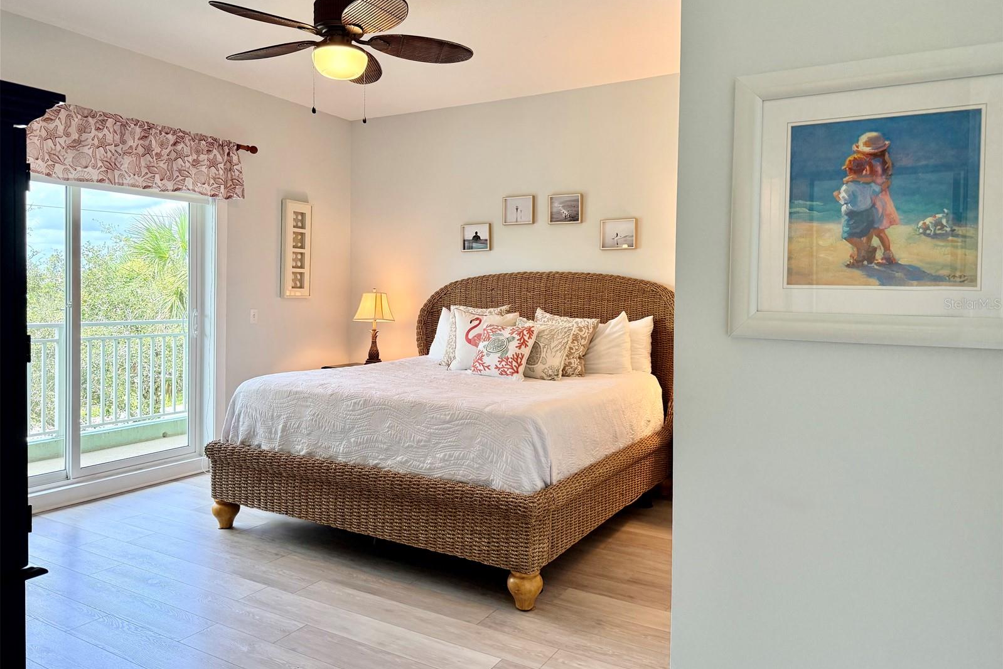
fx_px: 696
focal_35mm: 25
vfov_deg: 51.2
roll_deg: +0.0
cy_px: 303
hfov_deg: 71.5
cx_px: 502
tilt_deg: -1.2
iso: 200
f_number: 1.78
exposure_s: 1/120
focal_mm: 6.76
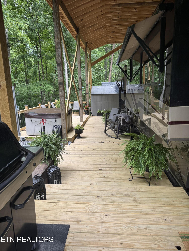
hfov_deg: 56.8
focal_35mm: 24
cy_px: 126
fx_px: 175
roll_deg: +1.9
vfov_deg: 71.6
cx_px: 94
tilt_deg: -13.6
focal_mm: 6.76
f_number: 1.78
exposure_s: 1/125
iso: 50
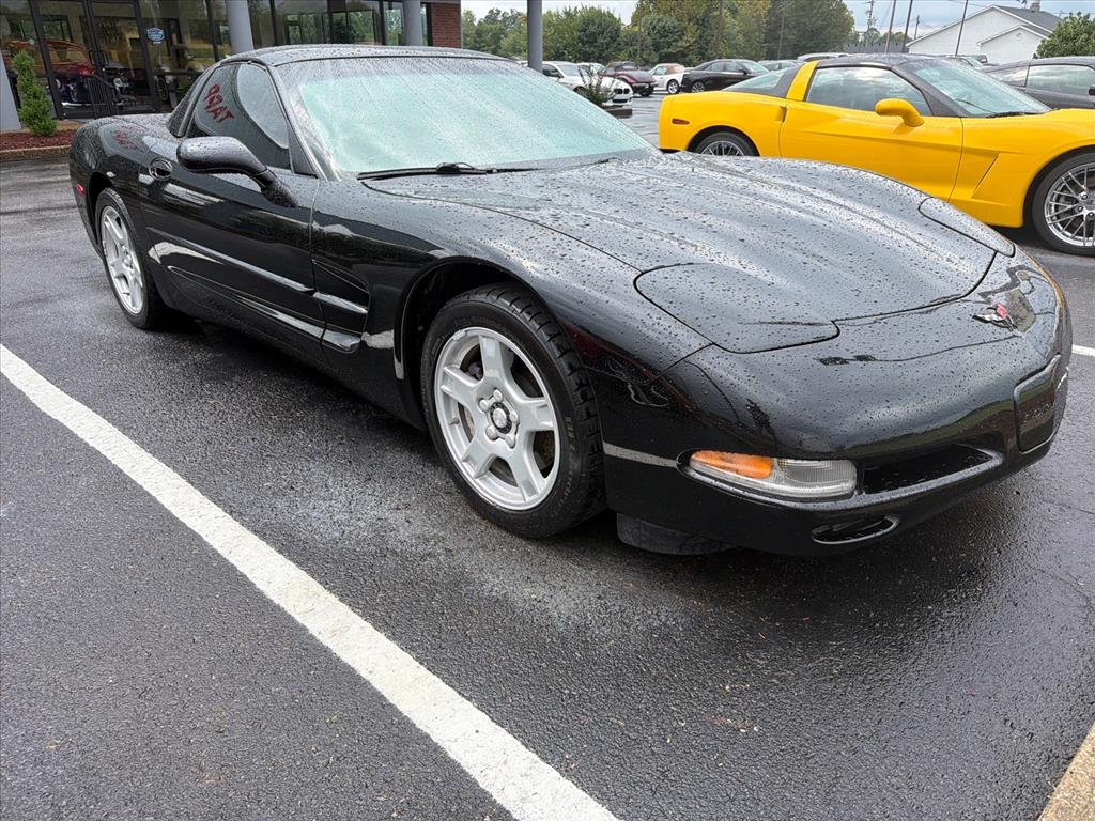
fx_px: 759
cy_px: 410
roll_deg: -0.4
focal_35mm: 24
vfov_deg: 56.8
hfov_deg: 71.6
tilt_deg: -23.4
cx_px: 548
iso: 80
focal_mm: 6.76
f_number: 1.78
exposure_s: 1/1653
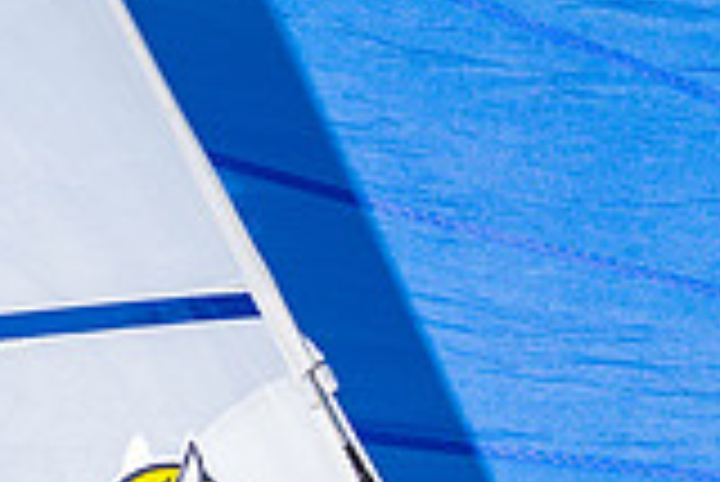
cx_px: 1066
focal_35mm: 1627
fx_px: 32569
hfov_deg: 1.3
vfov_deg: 0.8
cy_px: 768
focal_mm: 300
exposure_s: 1/4000
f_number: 5
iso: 200
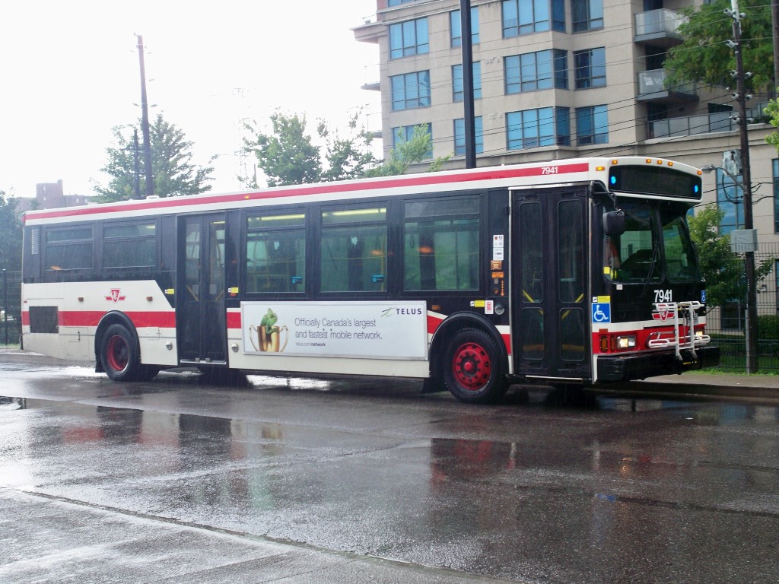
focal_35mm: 55
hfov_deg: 34.9
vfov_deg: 26.6
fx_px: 1238
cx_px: 390
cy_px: 292
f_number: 4
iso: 100
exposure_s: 1/80
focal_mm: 9.7
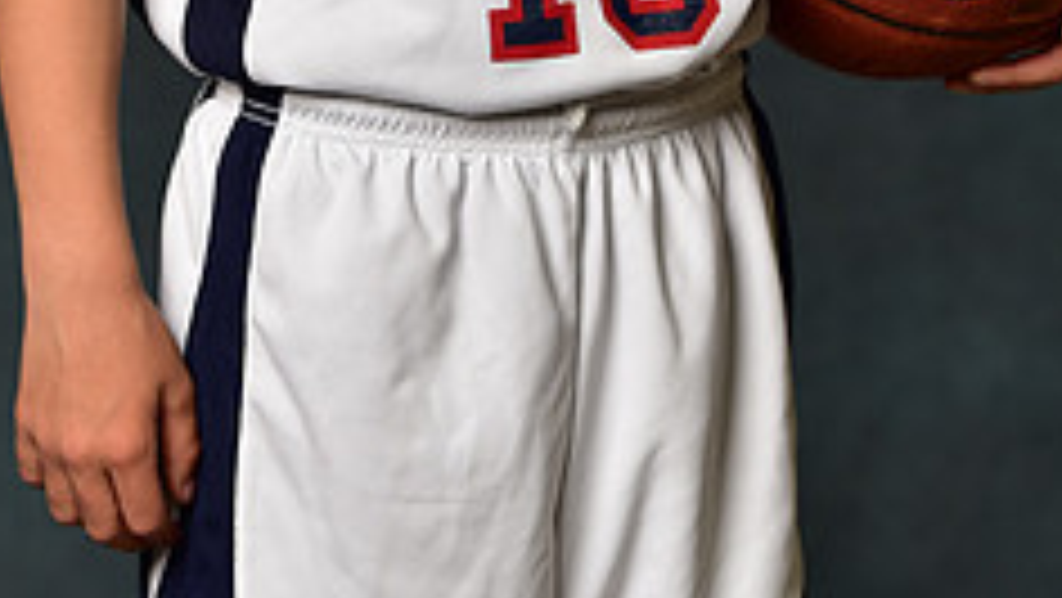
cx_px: 448
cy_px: -616
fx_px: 8424
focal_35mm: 299
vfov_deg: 4.0
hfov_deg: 7.2
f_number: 4.5
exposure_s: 1/160
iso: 250
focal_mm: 116
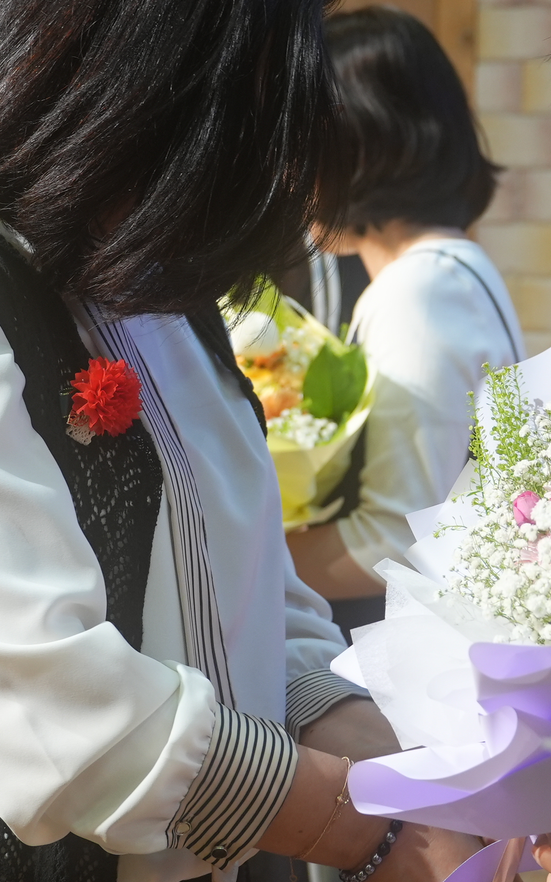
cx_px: 405
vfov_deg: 15.4
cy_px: 250
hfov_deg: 9.7
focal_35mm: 135
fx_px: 3243
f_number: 4
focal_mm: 44
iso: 500
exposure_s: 1/60
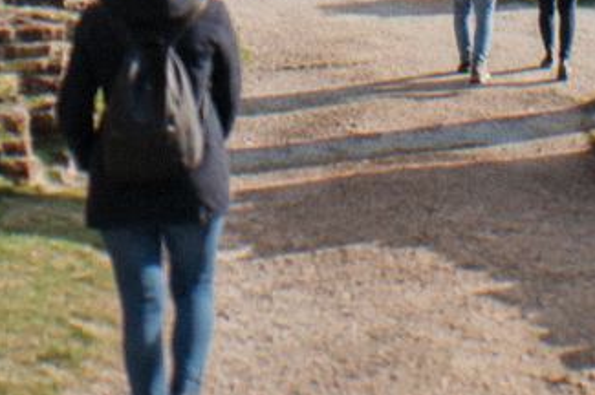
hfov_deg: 16.8
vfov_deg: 11.5
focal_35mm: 114
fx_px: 1882
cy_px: -208
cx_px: 793
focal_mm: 37
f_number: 6.3
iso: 200
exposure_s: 1/200
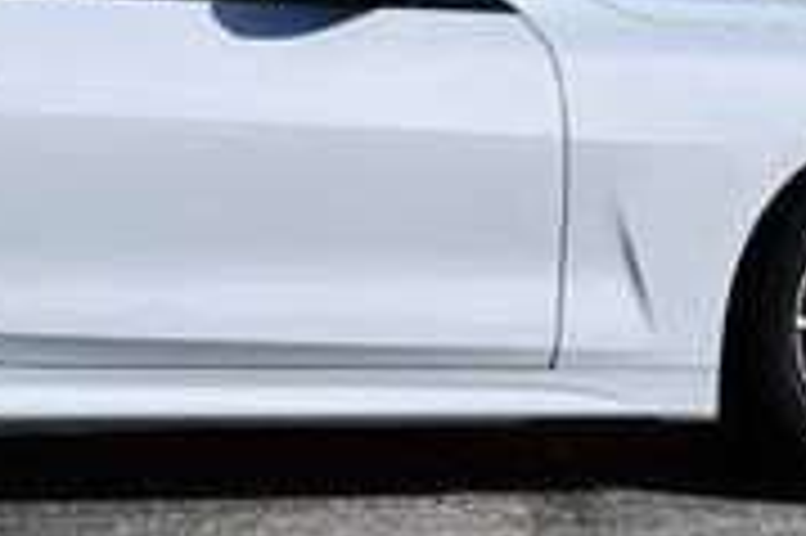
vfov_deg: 7.8
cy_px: -288
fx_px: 3847
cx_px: 41
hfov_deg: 11.9
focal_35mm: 172
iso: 110
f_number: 8
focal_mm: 24
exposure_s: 1/250
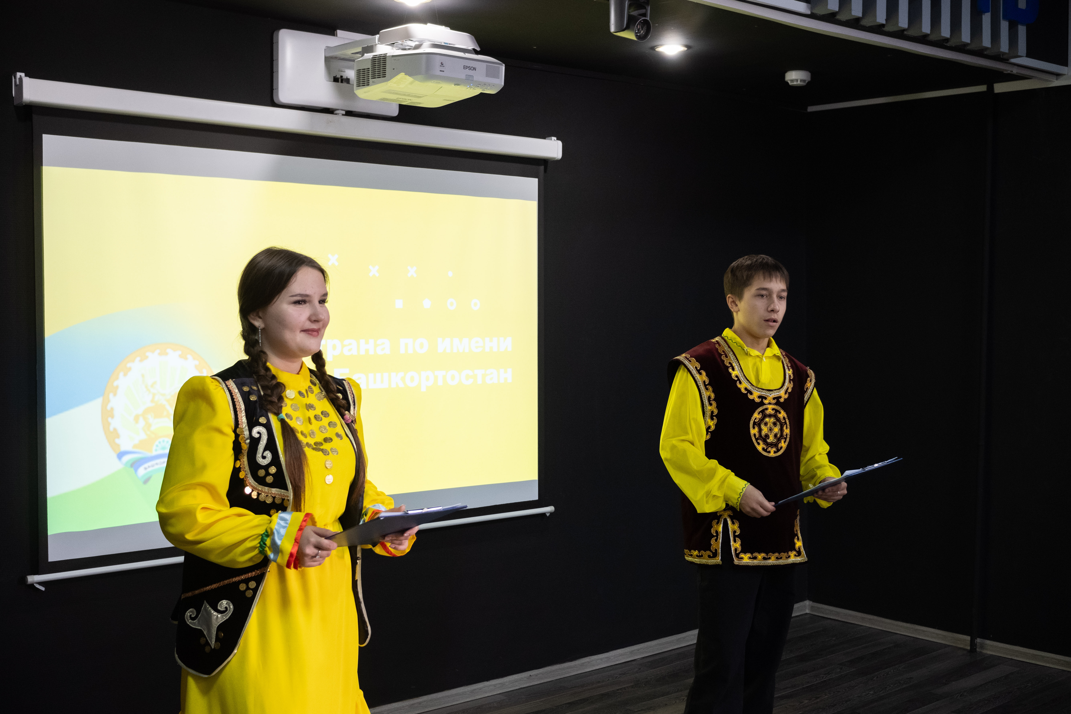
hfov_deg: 47.4
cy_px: 357
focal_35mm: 41
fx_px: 1220
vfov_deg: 32.6
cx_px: 536
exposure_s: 1/80
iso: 1600
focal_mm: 27
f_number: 3.6
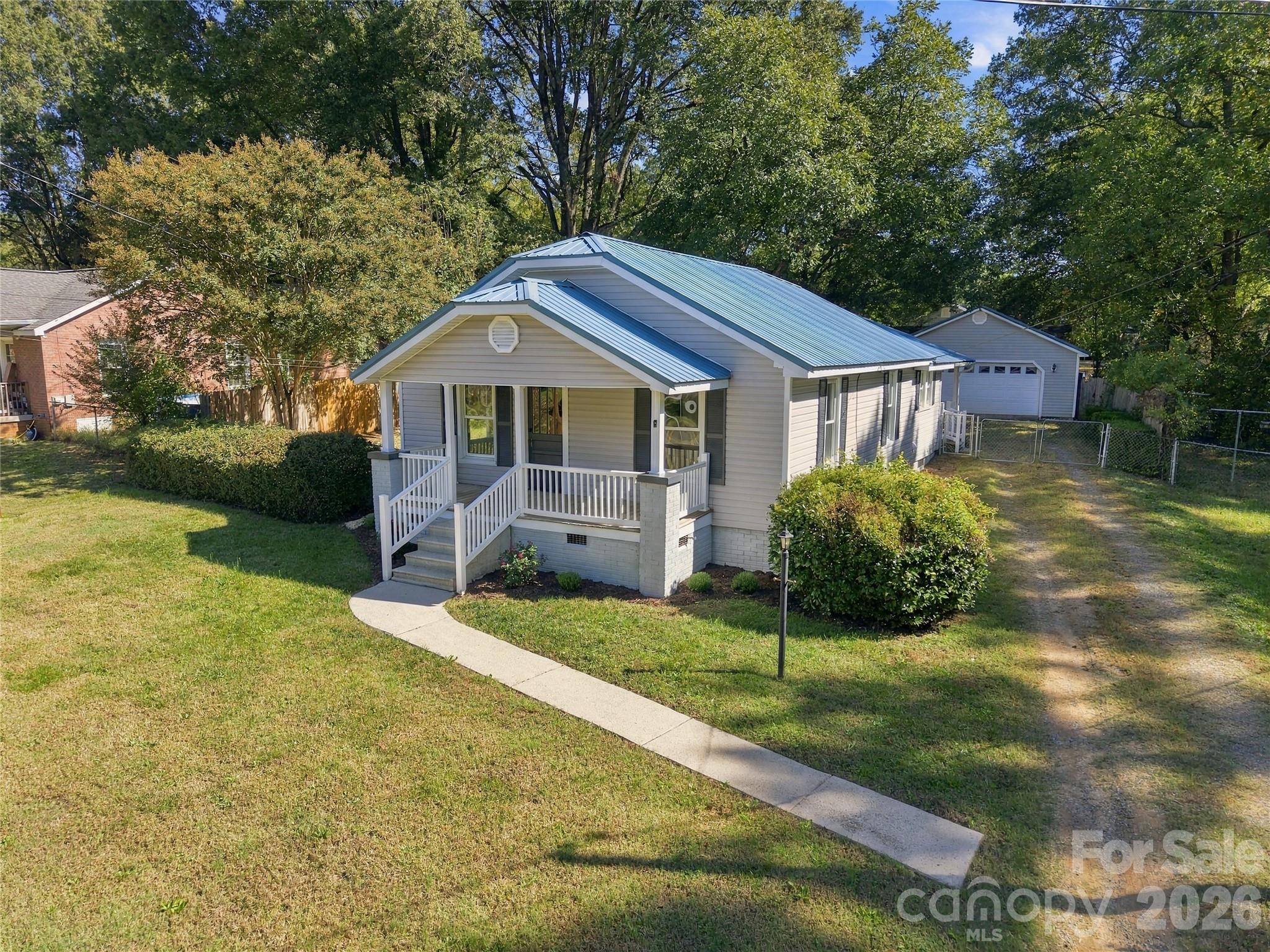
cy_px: 476
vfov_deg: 56.8
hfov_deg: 71.6
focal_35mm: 24
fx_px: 881
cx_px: 635
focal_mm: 8.7
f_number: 1.8
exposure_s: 1/4000
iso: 160
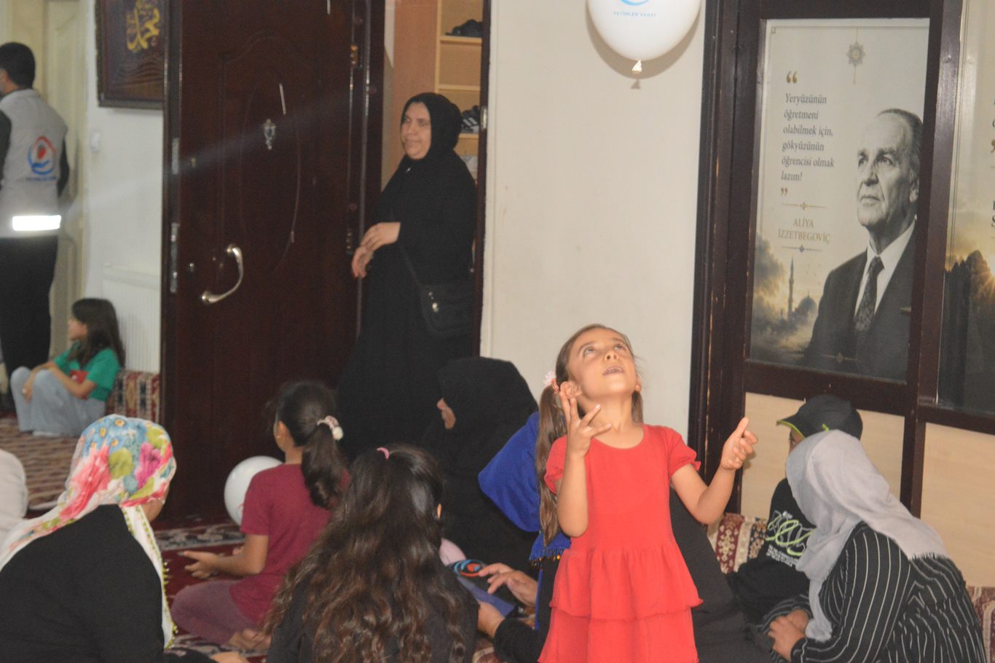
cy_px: 332
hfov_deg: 26.0
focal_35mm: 78
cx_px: 498
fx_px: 2155
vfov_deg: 17.5
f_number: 5.6
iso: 3200
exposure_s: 1/60
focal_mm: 52
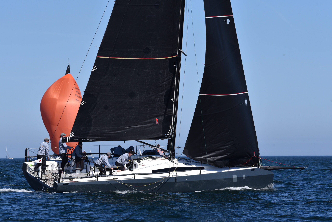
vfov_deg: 6.0
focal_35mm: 230
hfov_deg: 8.9
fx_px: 2122
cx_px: 166
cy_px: 111
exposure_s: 1/1600
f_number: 10
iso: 800
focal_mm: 230
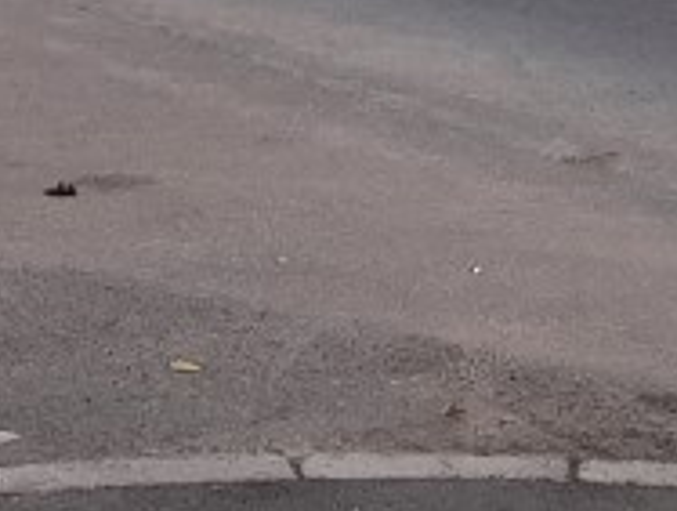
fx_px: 2783
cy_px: -612
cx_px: 101
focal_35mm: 142
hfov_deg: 13.8
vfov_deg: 9.6
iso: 50
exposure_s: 1/100
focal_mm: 3.93
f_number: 1.7
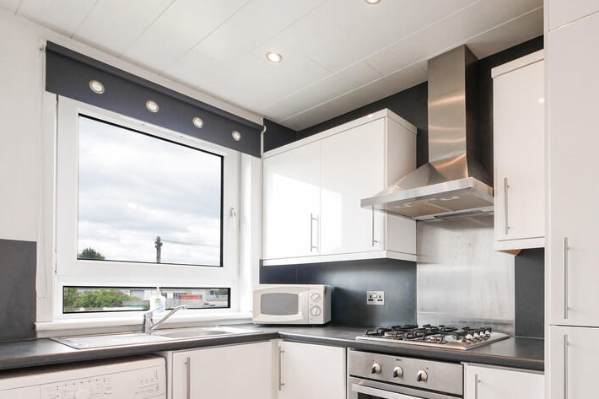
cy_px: 297
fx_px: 349
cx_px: 400
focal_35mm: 21
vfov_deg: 56.7
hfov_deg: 78.5
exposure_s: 1/60
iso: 400
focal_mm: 7
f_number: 4
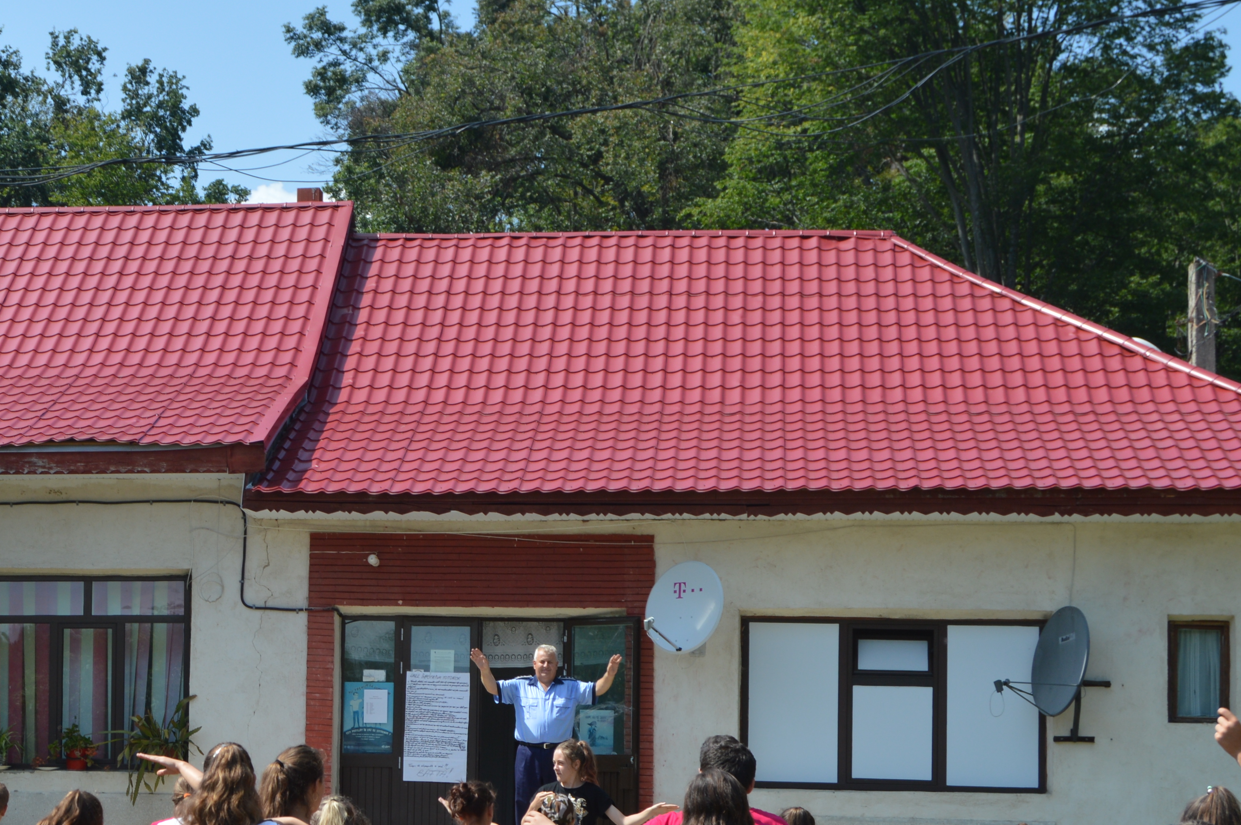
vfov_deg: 15.3
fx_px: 3064
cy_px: 578
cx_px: 170
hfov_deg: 22.4
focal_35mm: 89
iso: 100
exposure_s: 1/250
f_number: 8
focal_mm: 31
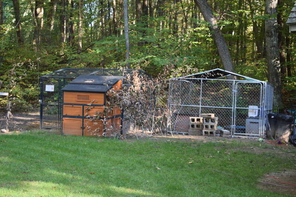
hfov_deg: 33.4
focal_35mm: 60
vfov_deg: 22.6
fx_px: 493
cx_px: 148
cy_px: 98
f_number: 4.8
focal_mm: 40
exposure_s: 1/60
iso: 500
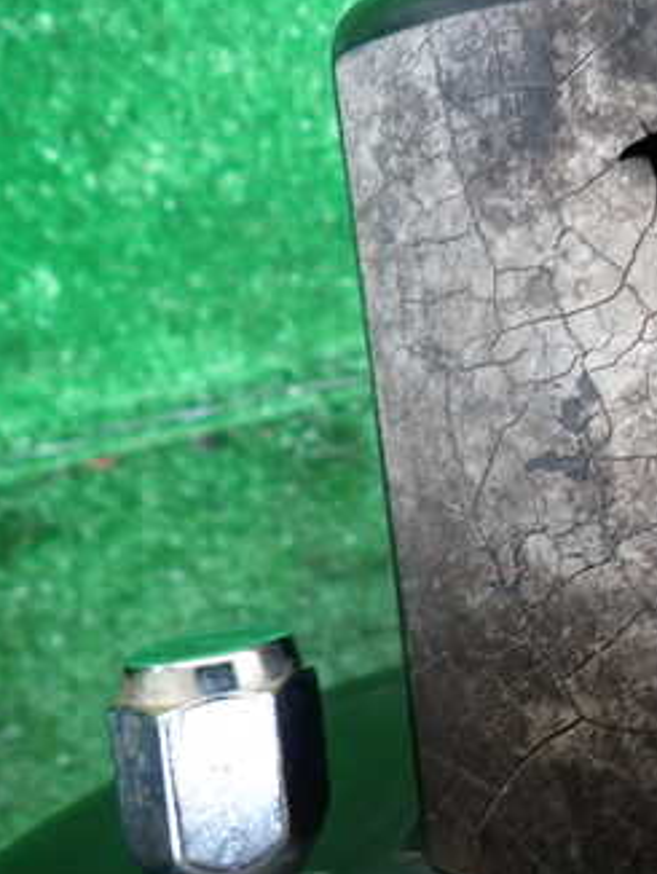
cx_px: 689
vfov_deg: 41.2
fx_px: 1163
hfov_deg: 29.1
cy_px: 397
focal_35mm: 46
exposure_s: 1/30
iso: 320
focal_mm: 4.5
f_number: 2
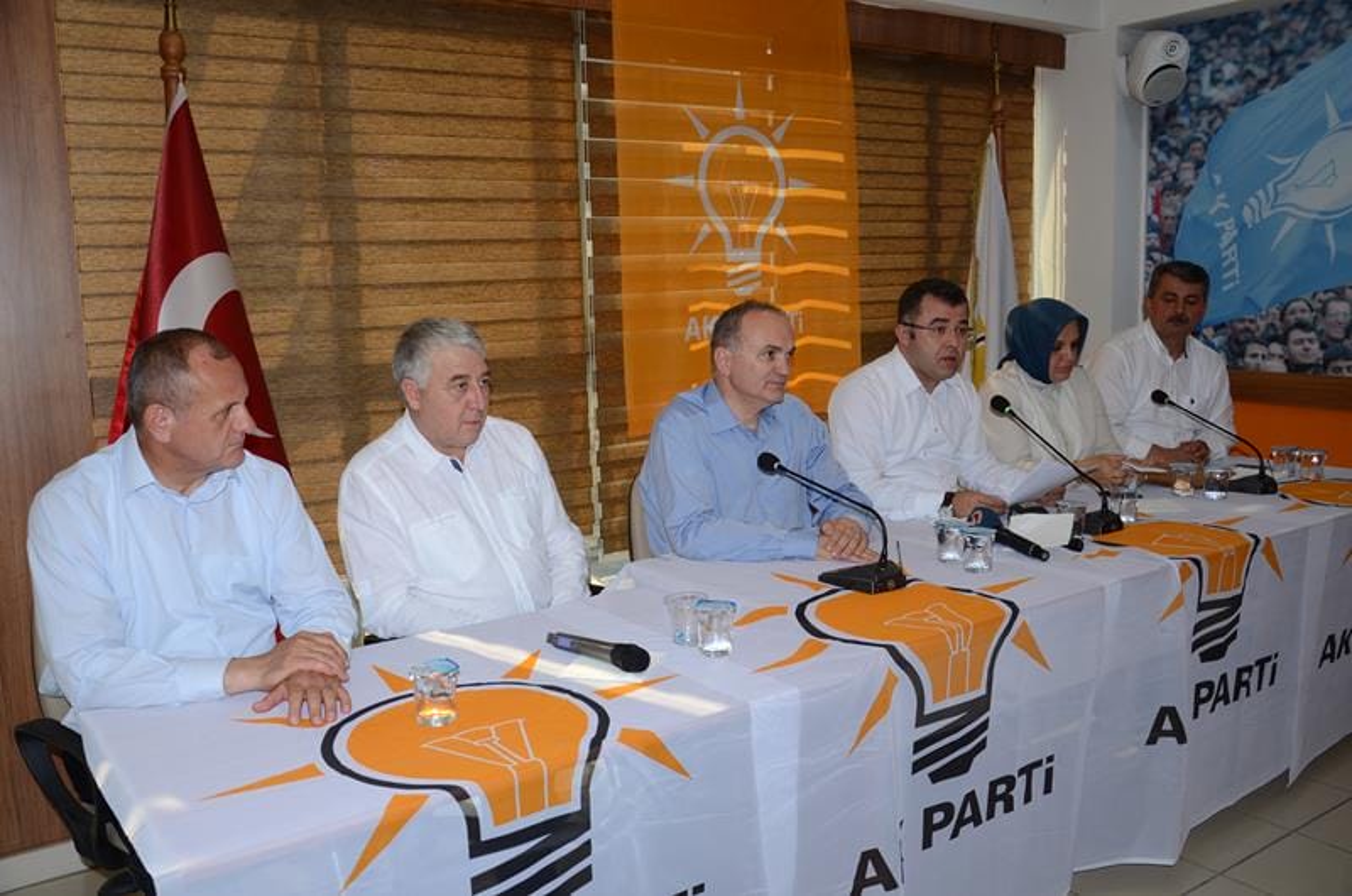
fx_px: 1181
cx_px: 676
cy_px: 448
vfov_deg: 41.5
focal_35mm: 32
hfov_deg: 59.6
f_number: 3.8
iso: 200
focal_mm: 21
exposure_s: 1/60
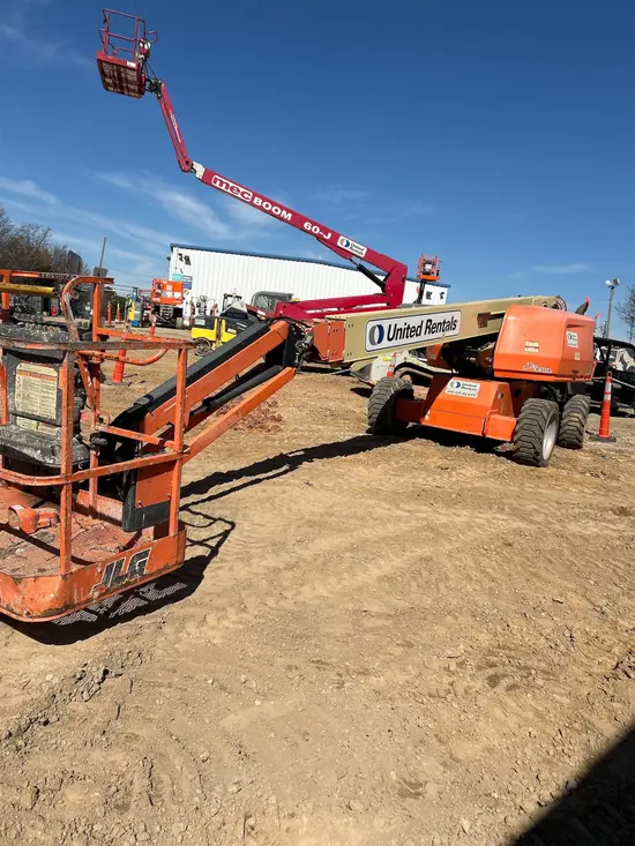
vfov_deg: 67.3
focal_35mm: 26
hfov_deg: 53.1
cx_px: 318
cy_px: 423
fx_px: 636
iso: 50
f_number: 1.5
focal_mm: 5.7
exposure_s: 1/6579
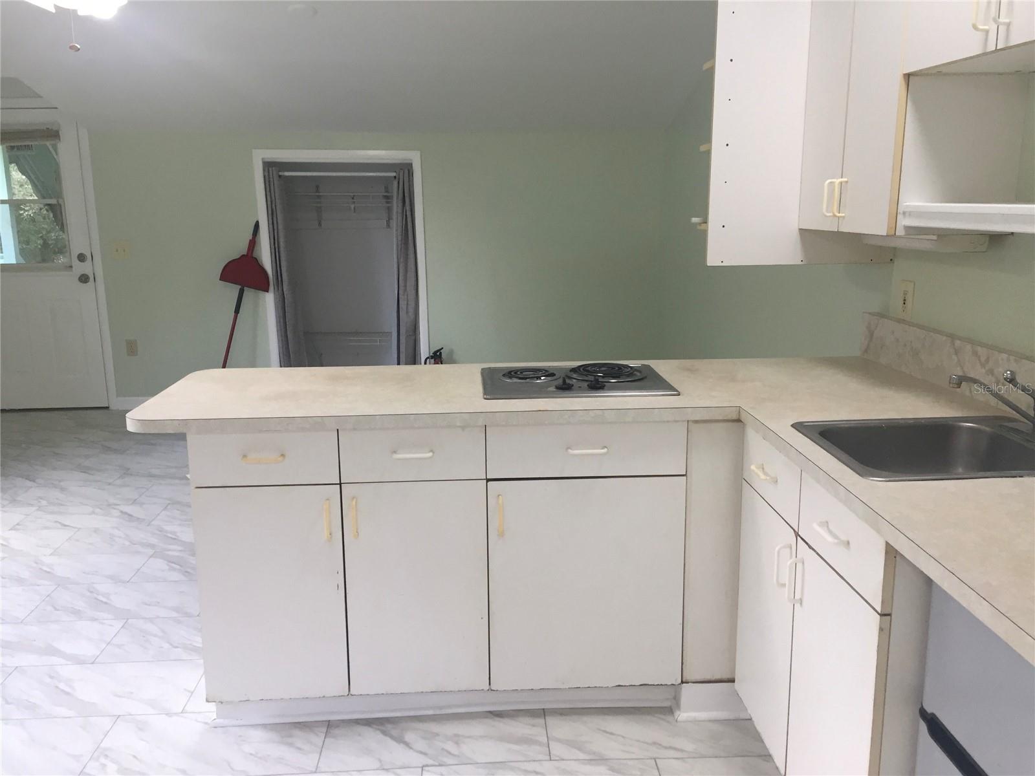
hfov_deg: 61.7
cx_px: 518
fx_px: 867
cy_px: 388
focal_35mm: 29
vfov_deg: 48.2
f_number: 2.2
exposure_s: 1/40
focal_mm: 4.15
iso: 32
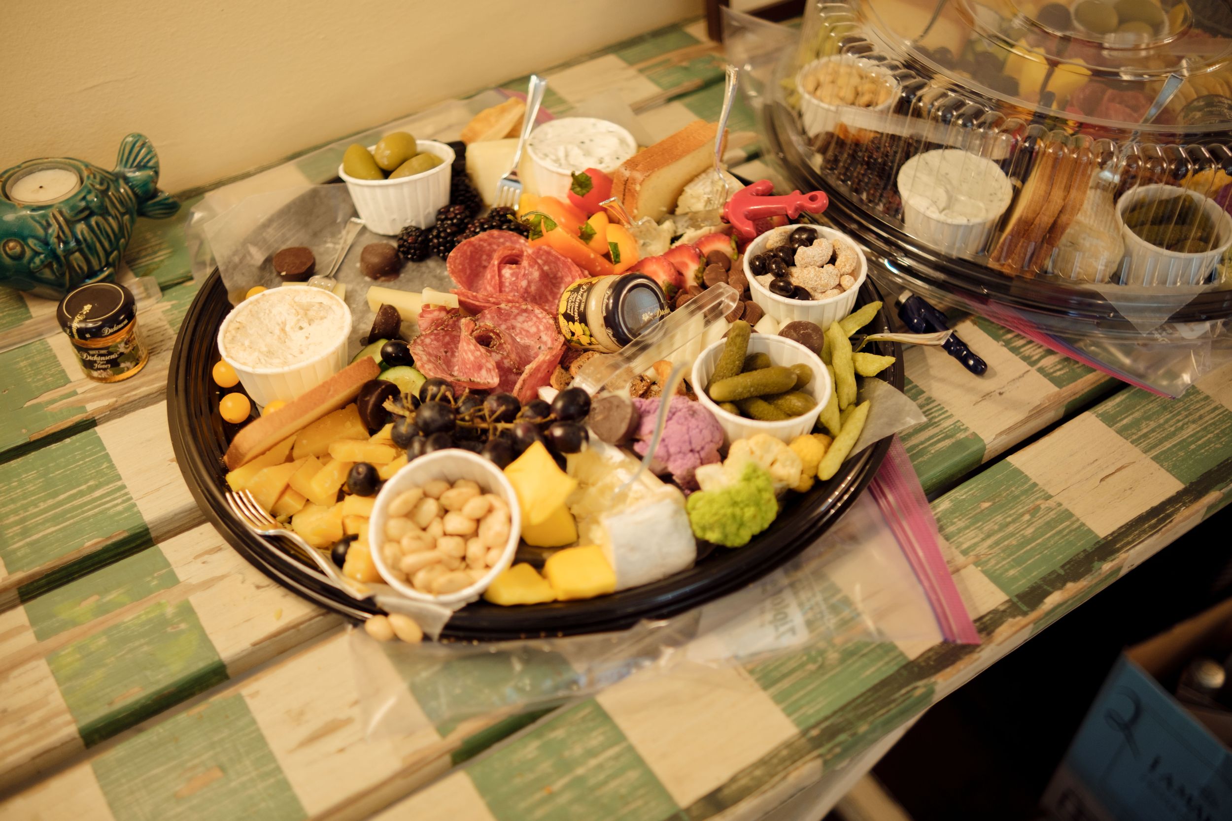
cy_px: 410
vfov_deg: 37.9
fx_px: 1198
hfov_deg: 54.4
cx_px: 616
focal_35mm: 35
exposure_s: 1/60
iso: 160
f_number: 1.4
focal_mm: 23
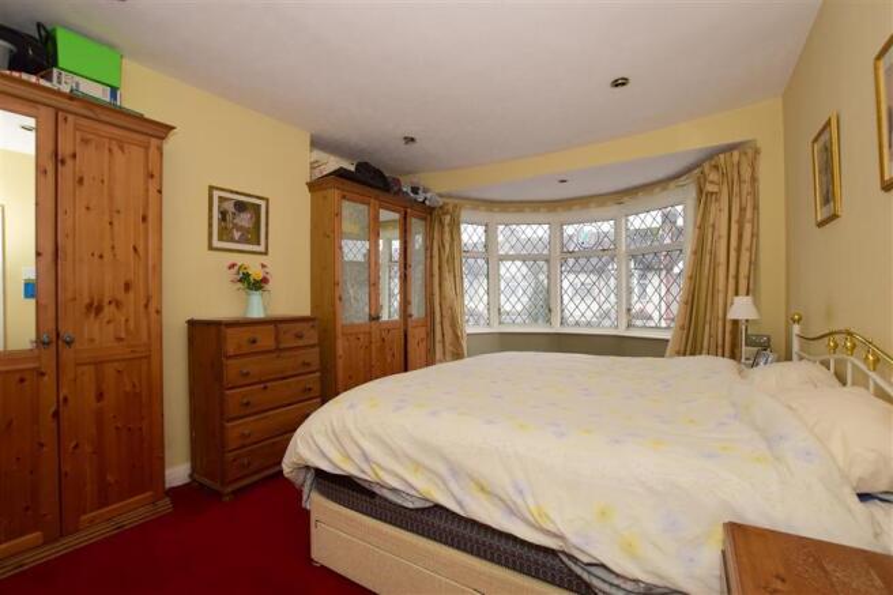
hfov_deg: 100.4
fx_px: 372
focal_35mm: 15
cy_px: 298
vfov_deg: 77.3
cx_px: 446
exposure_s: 1/13
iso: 200
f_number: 7.1
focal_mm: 10
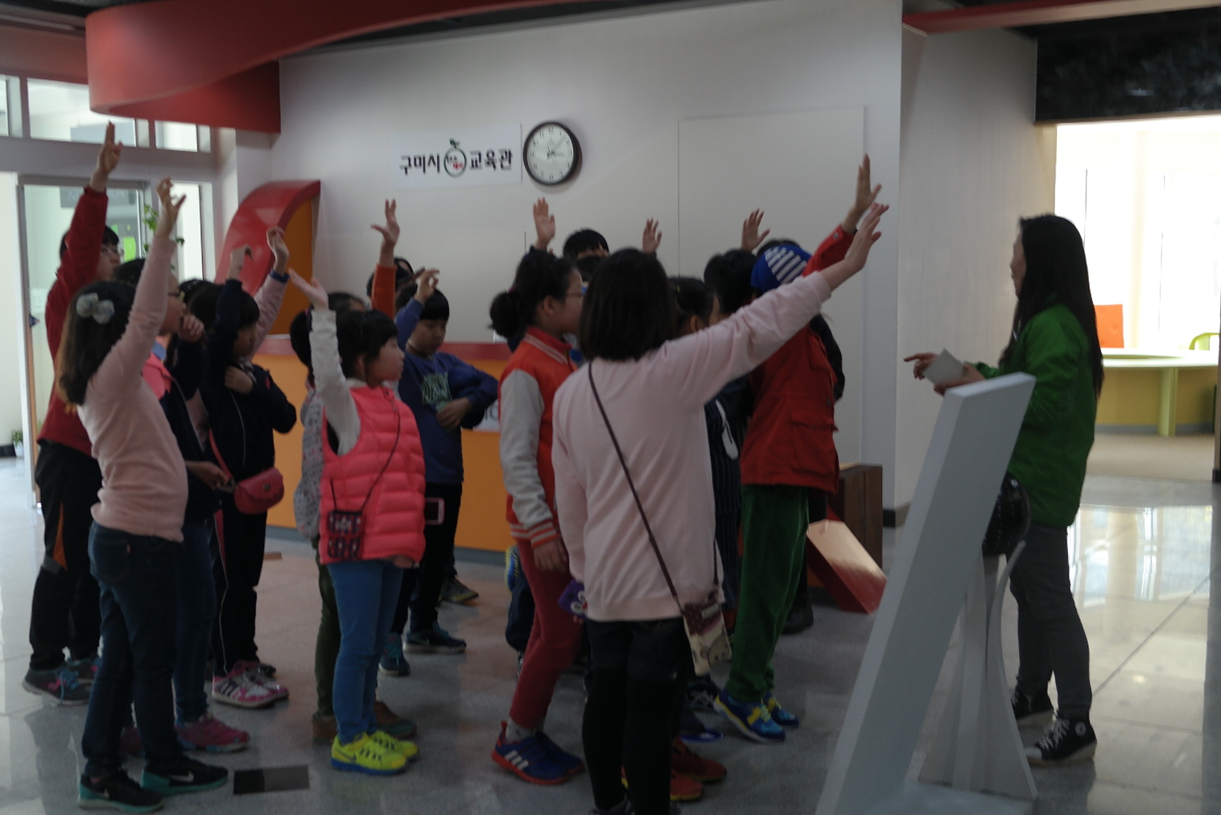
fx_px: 1391
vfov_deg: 32.6
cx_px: 560
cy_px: 436
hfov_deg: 47.4
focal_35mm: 41
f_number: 4
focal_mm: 24
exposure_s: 1/50
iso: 200
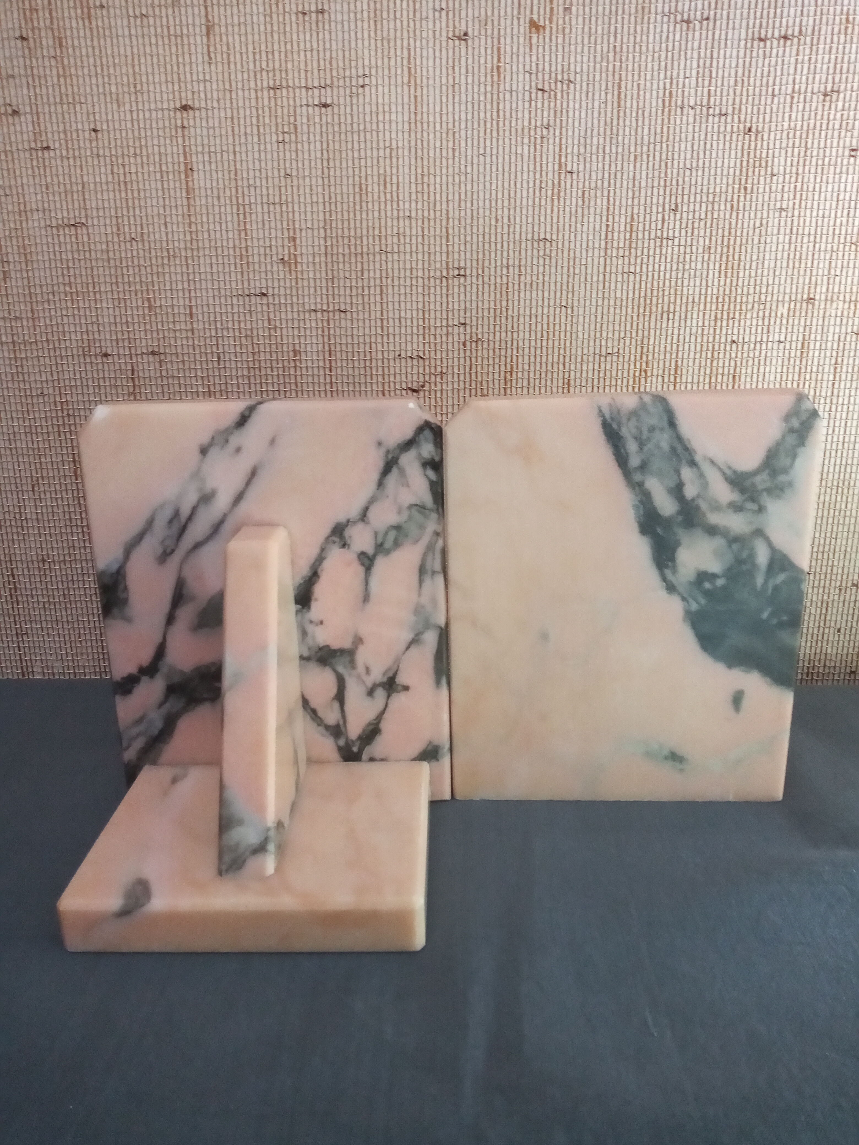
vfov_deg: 81.7
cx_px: 430
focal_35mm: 20
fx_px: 662
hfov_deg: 66.0
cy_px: 572
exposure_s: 1/25
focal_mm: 3.54
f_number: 2
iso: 655
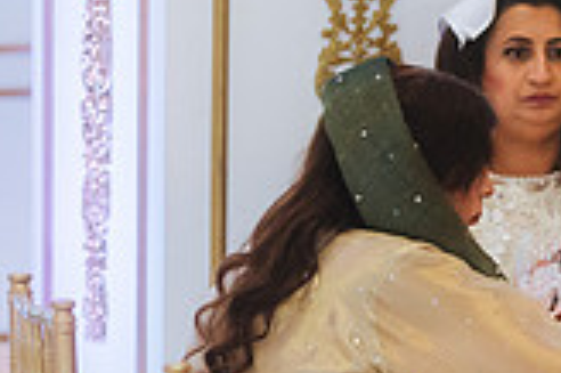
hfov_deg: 5.5
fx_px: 5791
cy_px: 183
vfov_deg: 3.7
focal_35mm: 372
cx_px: 927
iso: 1600
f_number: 2.8
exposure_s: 1/160
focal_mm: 105
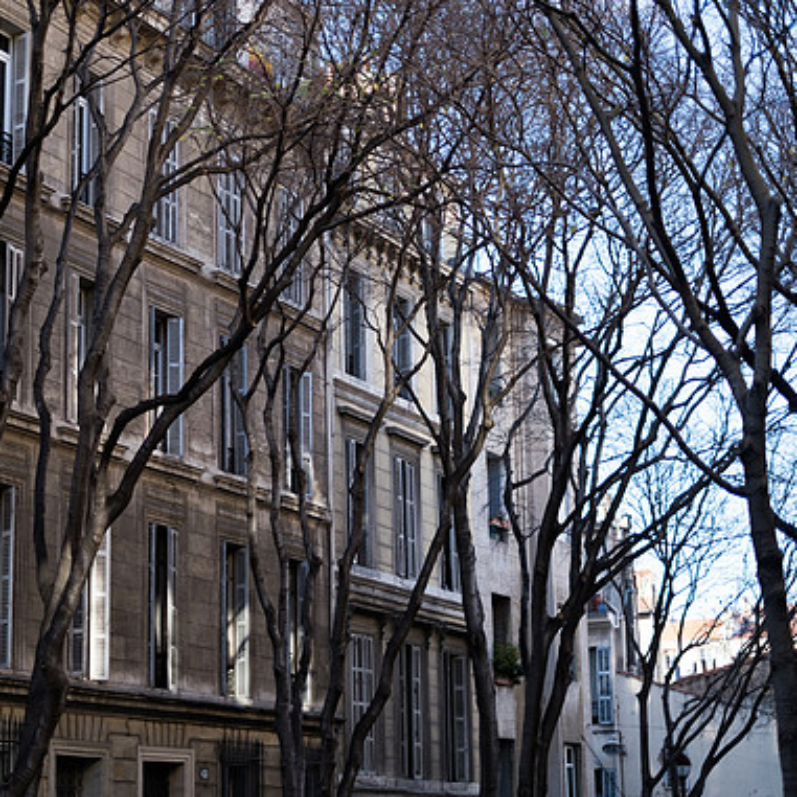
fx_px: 1823
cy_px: 403
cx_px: 257
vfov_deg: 24.7
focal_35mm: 70
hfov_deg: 24.5
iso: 160
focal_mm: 35
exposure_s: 1/1250
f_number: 1.4
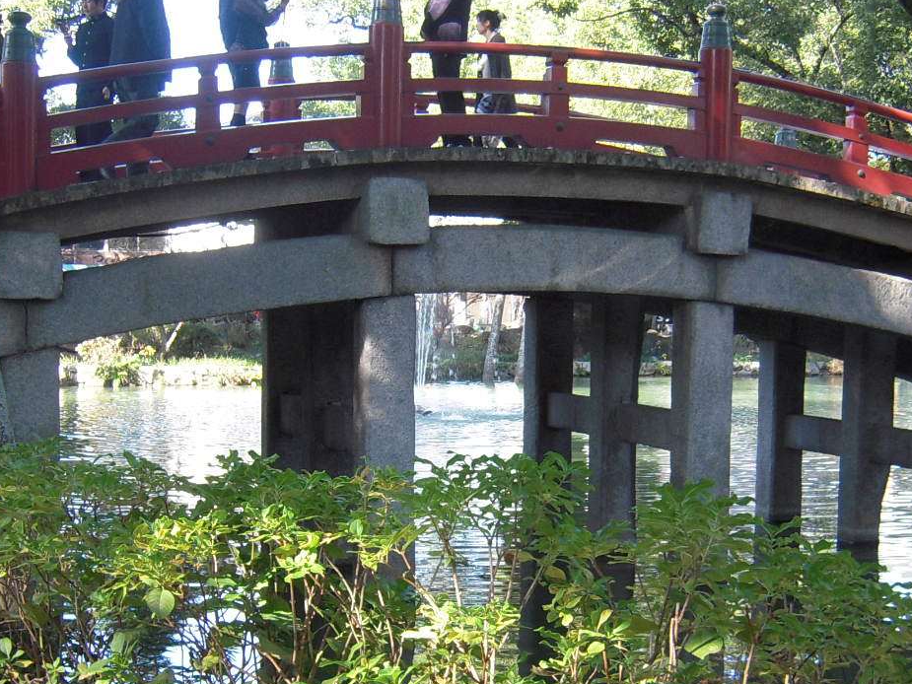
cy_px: 516
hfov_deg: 31.2
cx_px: 512
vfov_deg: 23.4
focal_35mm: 62
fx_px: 1634
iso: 100
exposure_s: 1/100
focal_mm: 5
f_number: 2.7
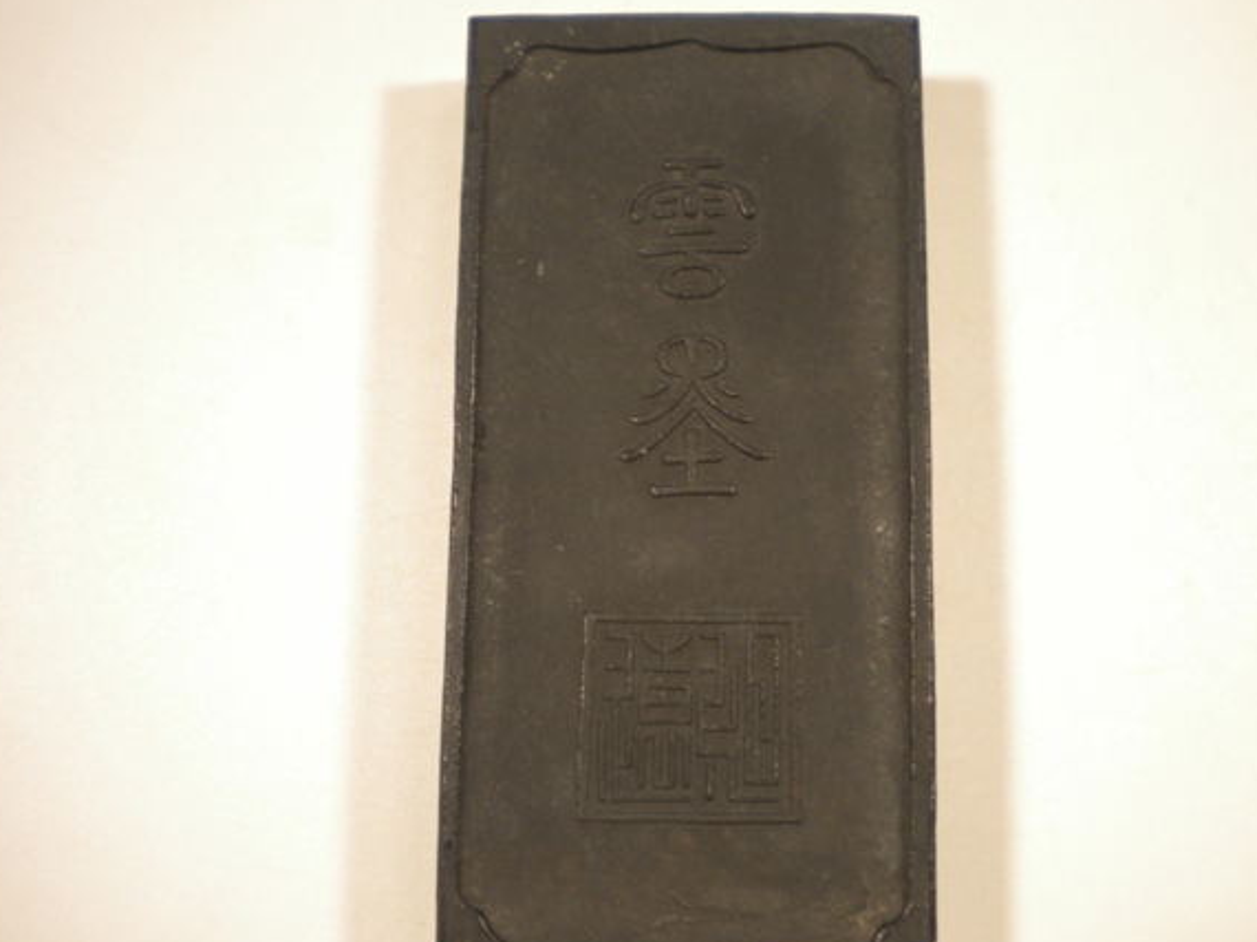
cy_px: 478
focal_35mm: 43
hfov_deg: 43.8
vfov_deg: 33.6
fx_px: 1561
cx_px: 703
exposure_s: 1/5.8
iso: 100
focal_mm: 6.3
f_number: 3.1
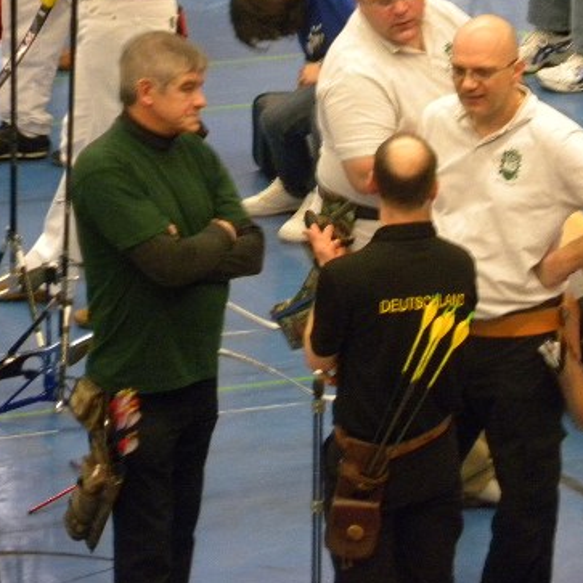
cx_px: 464
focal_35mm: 454
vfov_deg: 3.9
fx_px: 8651
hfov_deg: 3.9
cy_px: 207
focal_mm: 51.8
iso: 400
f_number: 4.5
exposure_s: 1/19.1
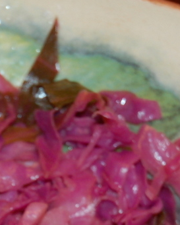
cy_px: 319
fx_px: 1810
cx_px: -15
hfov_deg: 5.7
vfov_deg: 7.0
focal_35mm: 272
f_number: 4.5
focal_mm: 44
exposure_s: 1/60
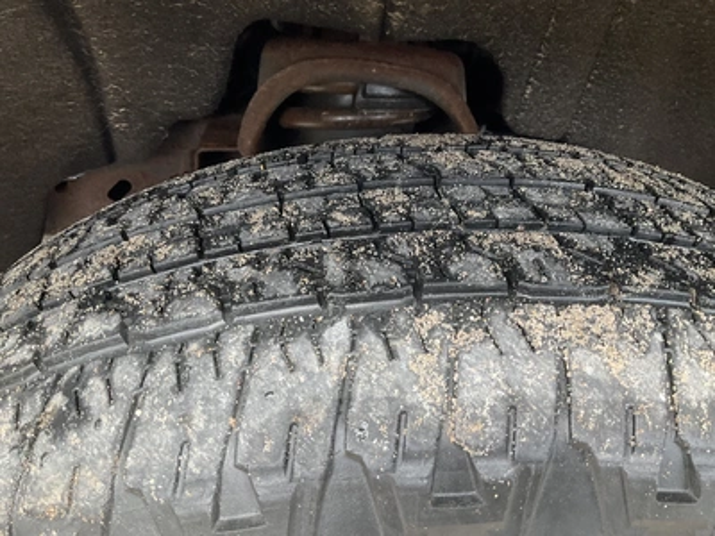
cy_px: 268
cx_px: 358
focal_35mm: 29
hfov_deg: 61.7
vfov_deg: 48.2
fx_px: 599
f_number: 1.8
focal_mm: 3
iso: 32
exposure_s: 1/172
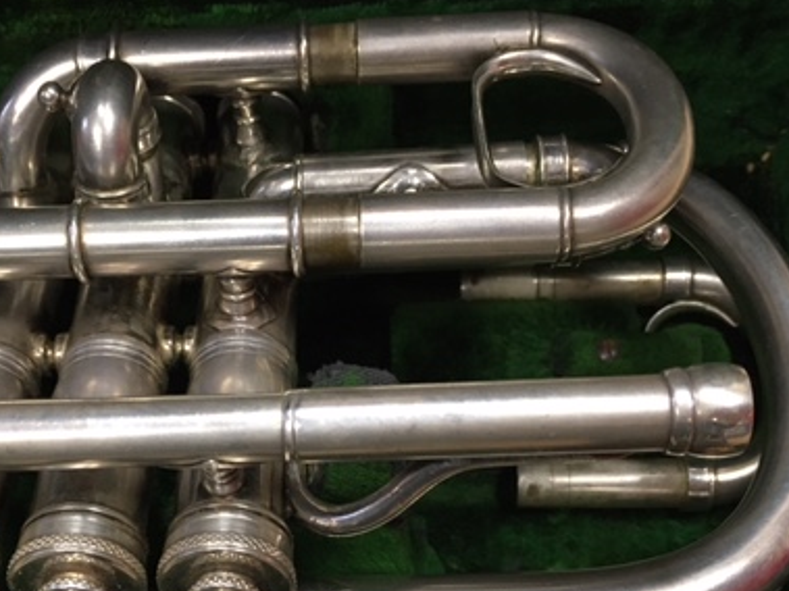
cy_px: 452
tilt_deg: -70.0
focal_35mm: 49
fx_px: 1116
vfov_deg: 29.1
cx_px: 289
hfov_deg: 38.6
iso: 160
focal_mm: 4.15
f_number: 2.2
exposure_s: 1/33
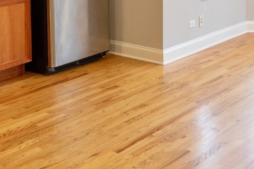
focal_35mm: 65
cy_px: -75
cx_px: 166
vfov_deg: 18.7
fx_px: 458
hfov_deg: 30.8
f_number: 10
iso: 200
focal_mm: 10
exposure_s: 1/2.5
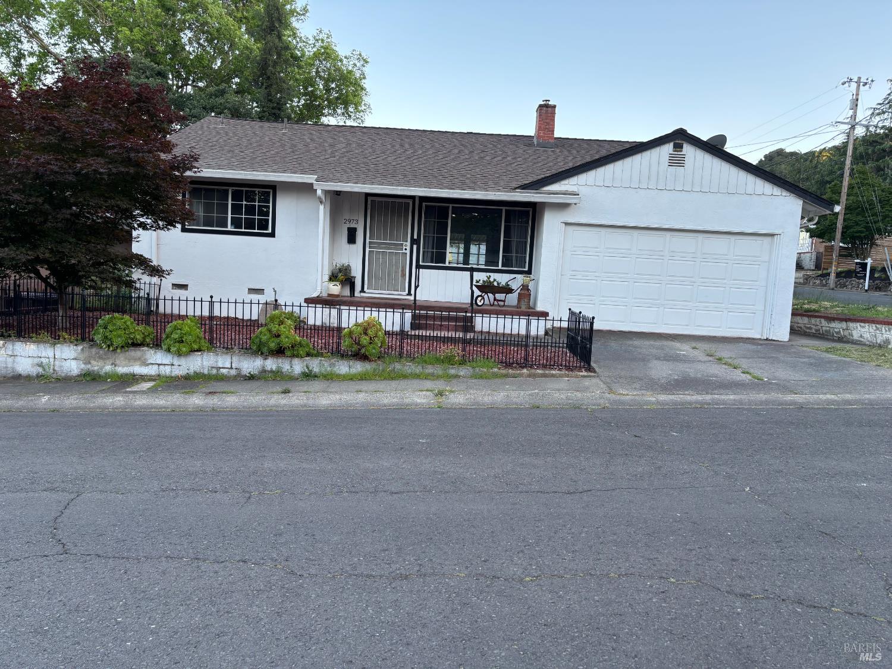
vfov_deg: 53.1
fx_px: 670
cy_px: 334
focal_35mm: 26
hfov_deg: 67.3
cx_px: 446
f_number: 1.6
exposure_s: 1/135
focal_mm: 5.96
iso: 50
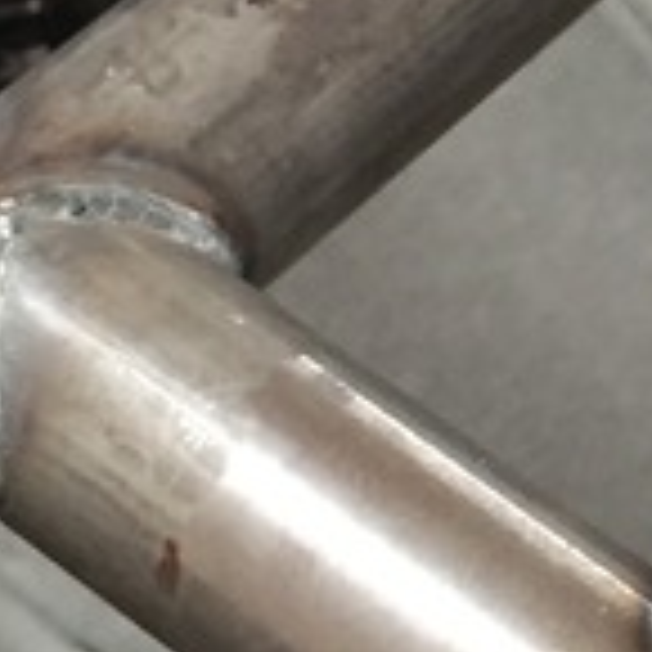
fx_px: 3857
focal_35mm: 181
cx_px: 926
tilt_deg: -47.6
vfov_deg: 9.6
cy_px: 13
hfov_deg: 9.4
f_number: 2.2
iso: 125
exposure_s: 1/30
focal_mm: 4.15
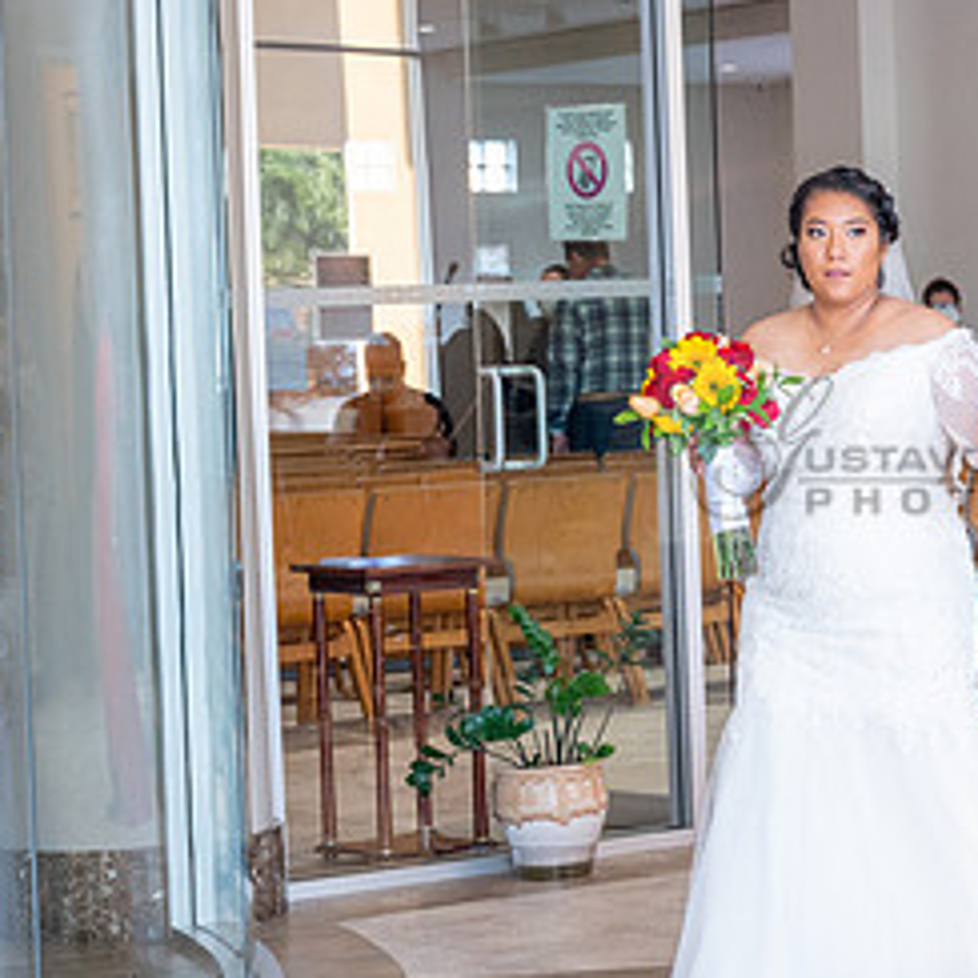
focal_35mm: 103
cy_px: 445
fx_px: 3292
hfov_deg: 16.5
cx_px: 1006
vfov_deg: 16.9
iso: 2500
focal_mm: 51
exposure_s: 1/200
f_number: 4
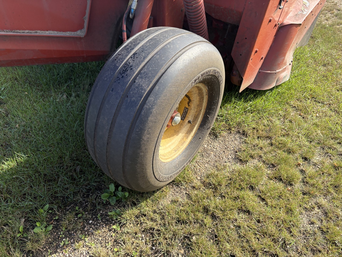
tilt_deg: -45.4
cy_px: 128
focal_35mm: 26
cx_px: 171
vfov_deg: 53.1
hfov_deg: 67.3
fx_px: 257
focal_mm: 5.96
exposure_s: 1/635
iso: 64
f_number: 1.6
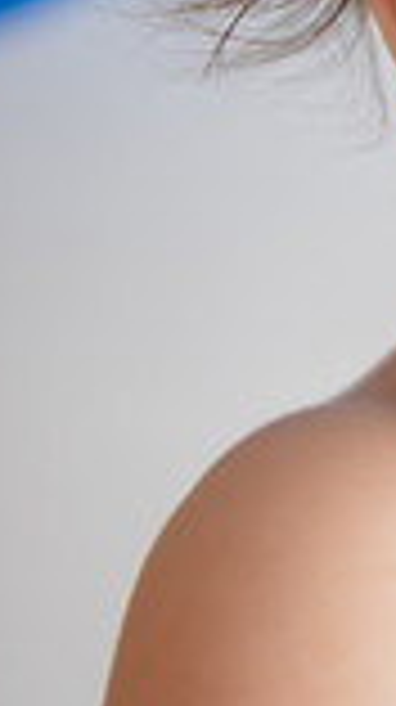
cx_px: 1184
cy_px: 362
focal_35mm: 271
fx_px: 5072
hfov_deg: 4.3
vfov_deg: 8.0
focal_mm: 70
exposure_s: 1/200
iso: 320
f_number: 2.8
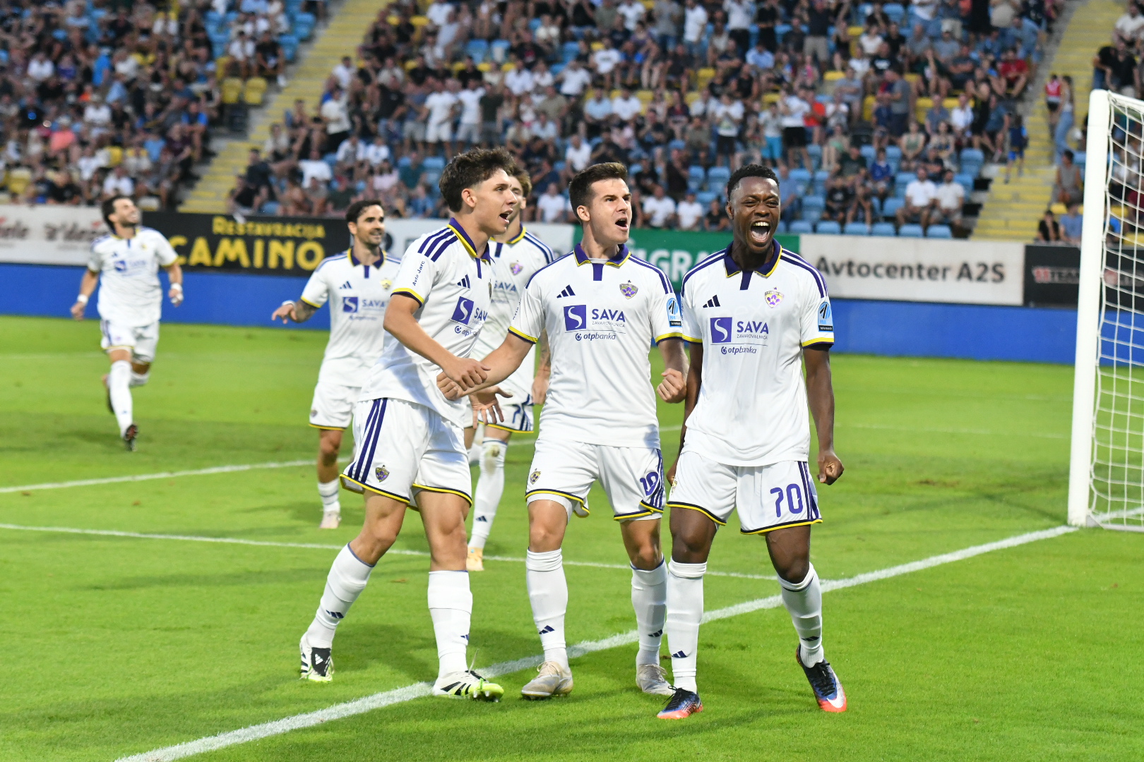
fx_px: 4099
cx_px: 572
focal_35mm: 129
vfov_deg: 10.6
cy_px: 381
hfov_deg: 15.9
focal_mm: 86
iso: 4000
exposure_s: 1/2000
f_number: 3.5
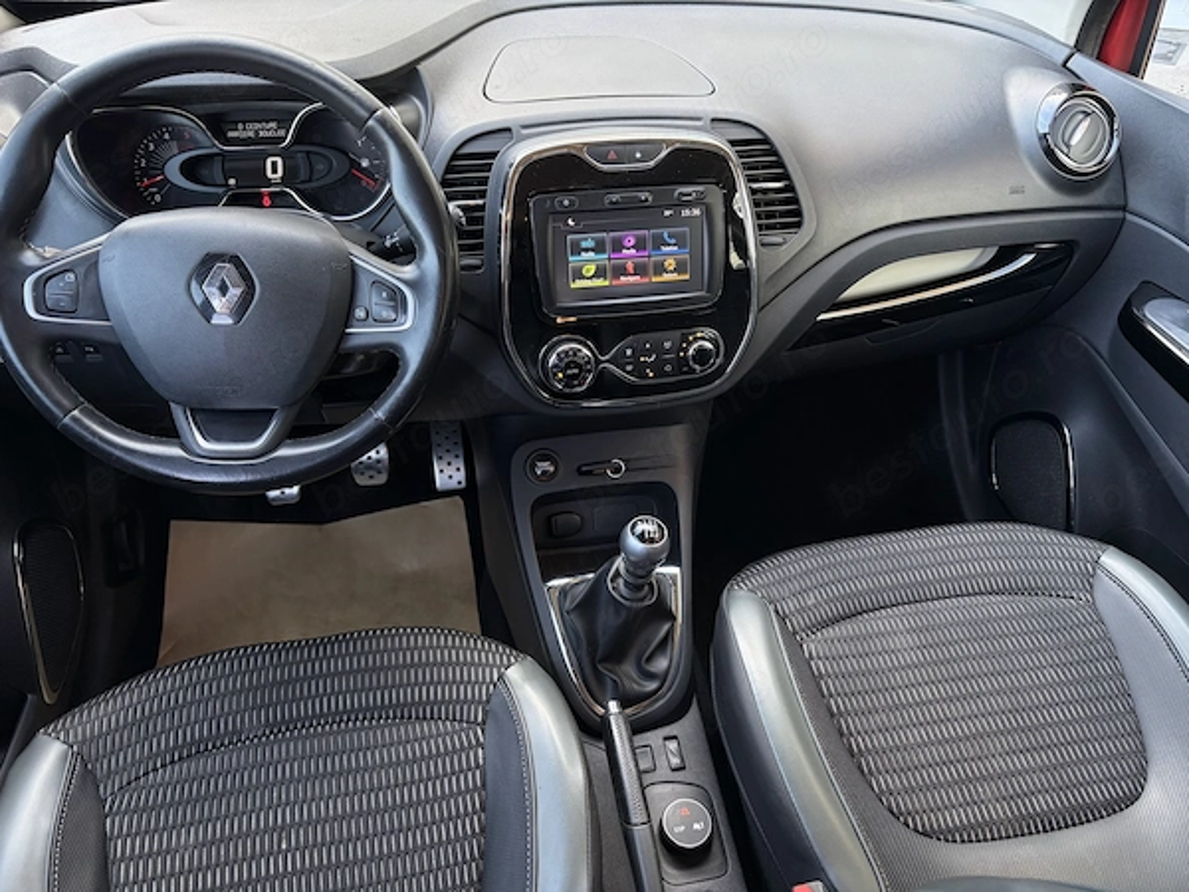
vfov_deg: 53.1
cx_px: 594
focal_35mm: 26
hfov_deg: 67.3
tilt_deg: -35.0
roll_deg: -1.8
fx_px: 893
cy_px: 446
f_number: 1.6
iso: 100
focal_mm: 5.96
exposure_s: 1/121
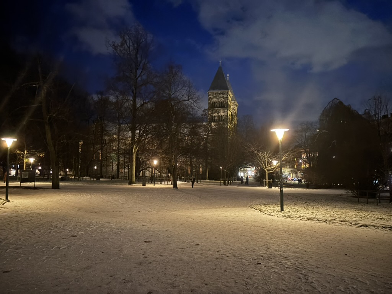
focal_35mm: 26
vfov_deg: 53.1
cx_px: 196
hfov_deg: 67.3
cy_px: 147
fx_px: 294
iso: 1250
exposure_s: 1/9
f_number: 1.6
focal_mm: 5.96
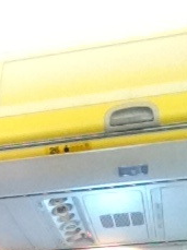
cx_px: -20
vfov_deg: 18.8
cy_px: 316
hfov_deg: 14.7
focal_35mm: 98
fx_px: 708
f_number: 2.4
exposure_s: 1/30
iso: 250
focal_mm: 1.85
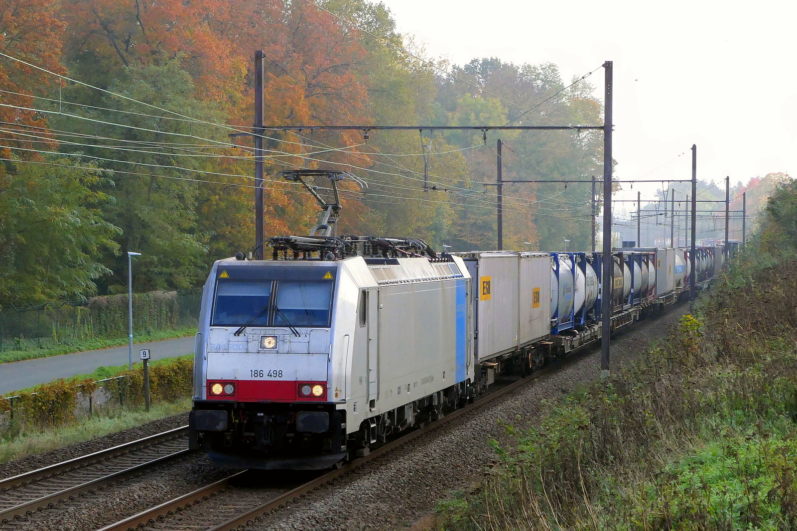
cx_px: 398
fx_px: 1748
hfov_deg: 25.7
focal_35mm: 79
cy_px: 266
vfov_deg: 17.3
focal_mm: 28.9
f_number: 6.3
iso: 1000
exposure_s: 1/800
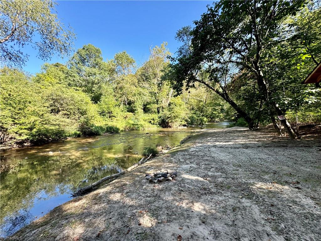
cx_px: 160
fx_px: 130
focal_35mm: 14
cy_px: 120
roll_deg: +0.3
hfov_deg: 102.1
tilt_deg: -2.1
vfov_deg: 85.7
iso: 40
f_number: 2.2
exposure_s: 1/238
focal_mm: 2.22
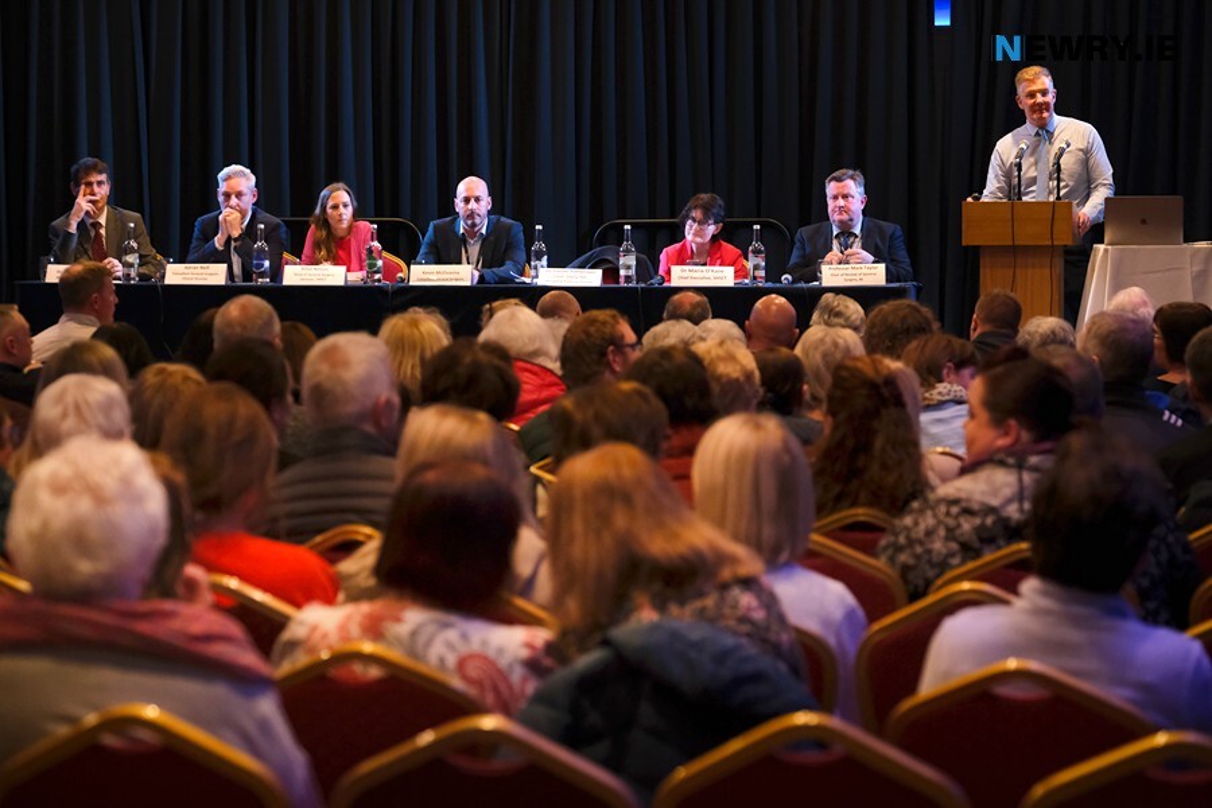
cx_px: 606
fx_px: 3770
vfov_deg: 12.2
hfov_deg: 18.3
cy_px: 404
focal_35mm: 112
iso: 3200
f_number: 3.6
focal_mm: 74.4
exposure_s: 1/125
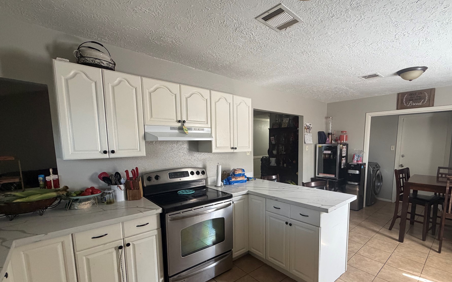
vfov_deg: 67.5
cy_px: 166
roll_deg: +0.5
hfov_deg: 94.0
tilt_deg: -6.2
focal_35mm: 17
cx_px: 252
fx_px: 209
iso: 320
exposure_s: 1/102
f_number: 2.2
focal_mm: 2.22
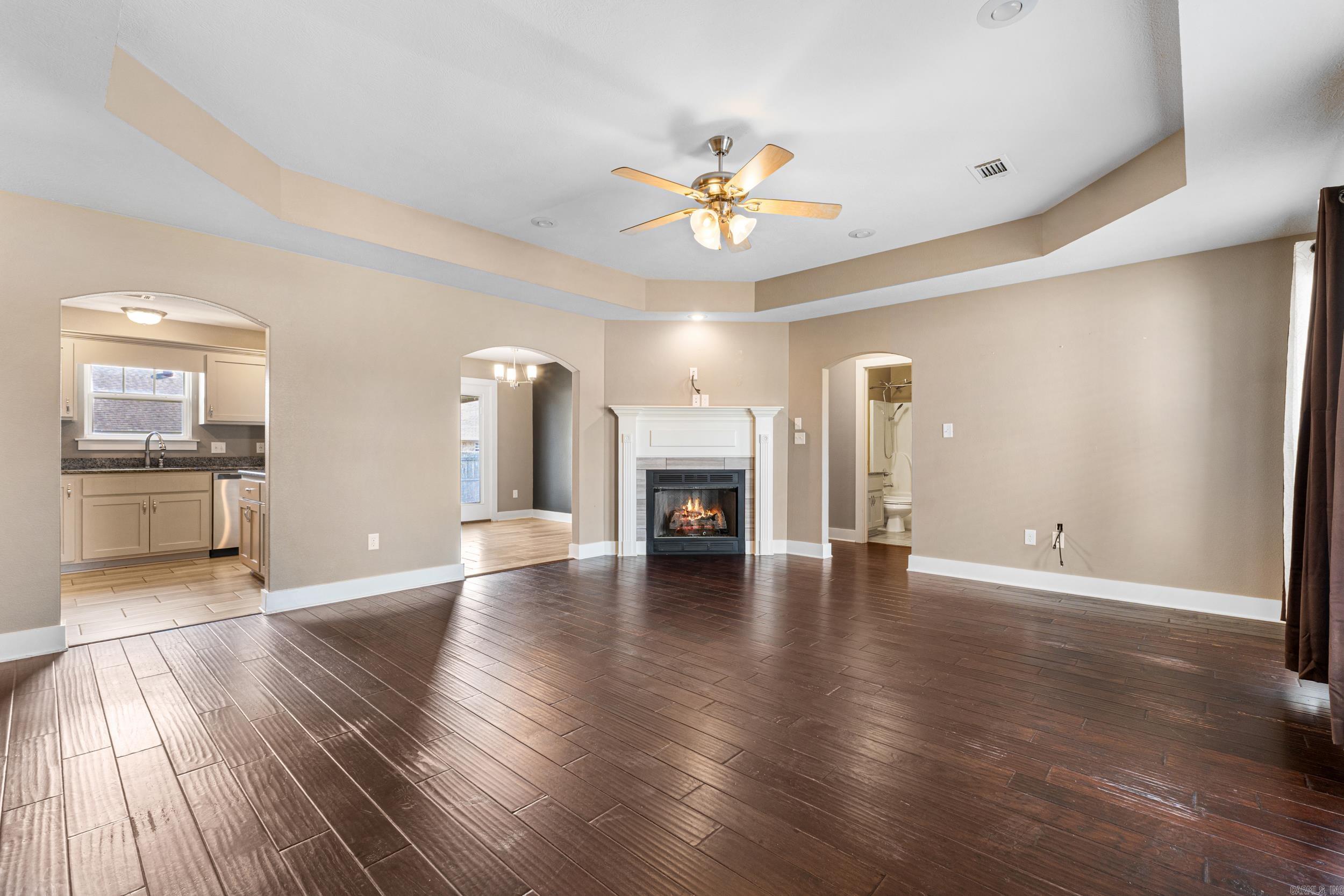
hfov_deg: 100.4
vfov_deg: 77.3
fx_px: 560
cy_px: 448
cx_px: 672
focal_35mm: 15
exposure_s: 2
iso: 200
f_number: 9
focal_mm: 10
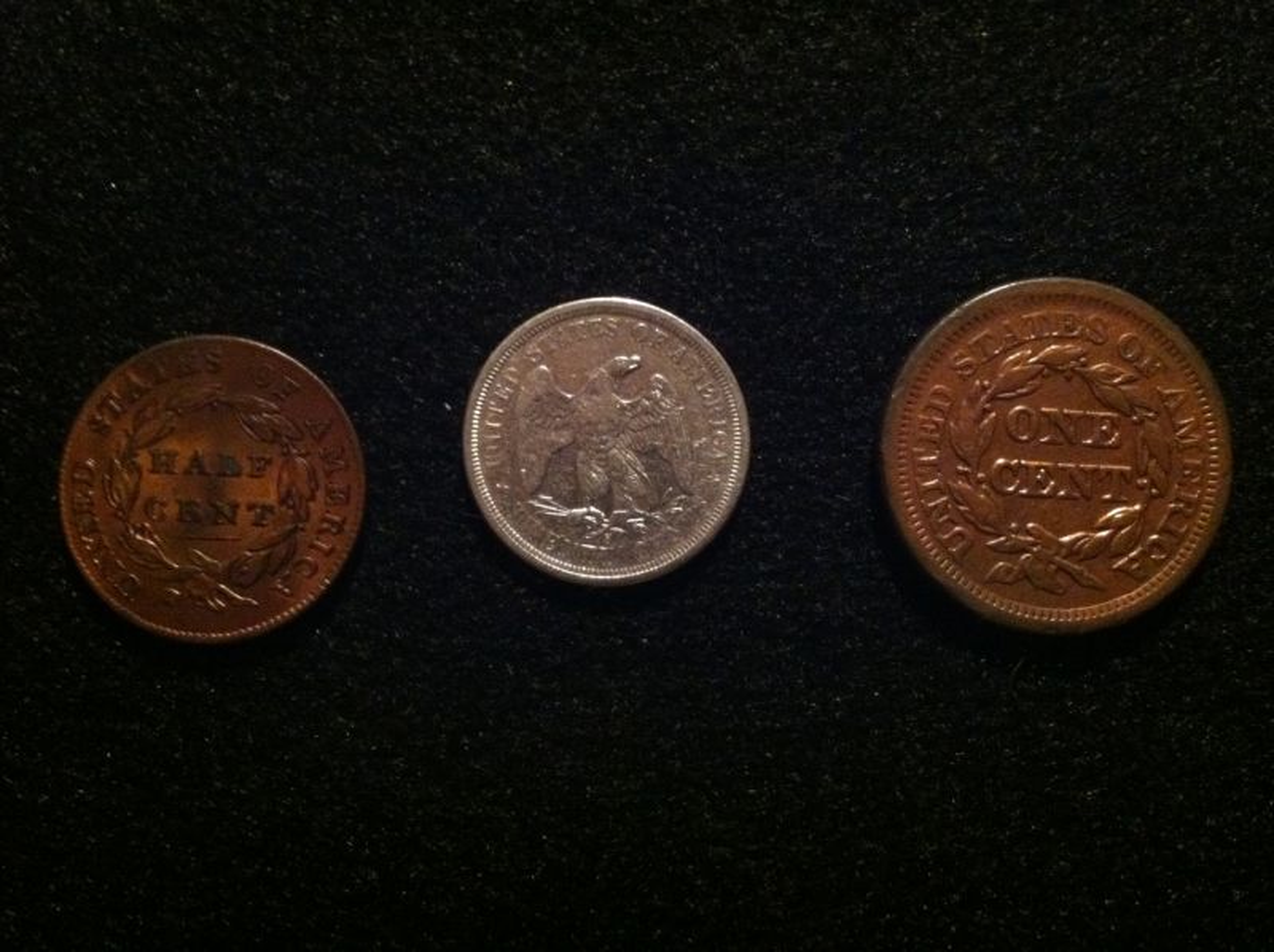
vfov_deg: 40.6
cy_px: 476
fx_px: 1287
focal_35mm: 35
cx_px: 637
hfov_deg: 52.7
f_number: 2.8
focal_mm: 3.85
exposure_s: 1/15
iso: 1000
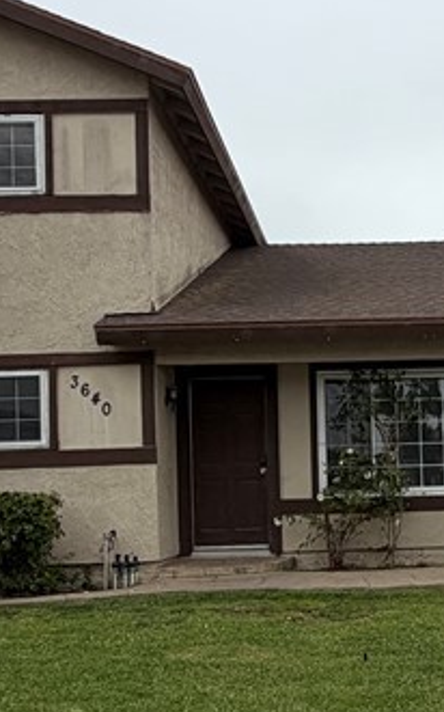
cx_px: 407
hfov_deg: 26.9
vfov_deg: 43.0
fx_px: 891
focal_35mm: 46
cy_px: 468
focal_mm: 2.22
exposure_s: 1/770
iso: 32
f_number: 2.2
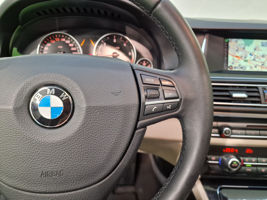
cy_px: 100
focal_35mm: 23
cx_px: 134
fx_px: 177
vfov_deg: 58.9
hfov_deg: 73.9
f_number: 1.8
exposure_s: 1/33
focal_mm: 6.4
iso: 320
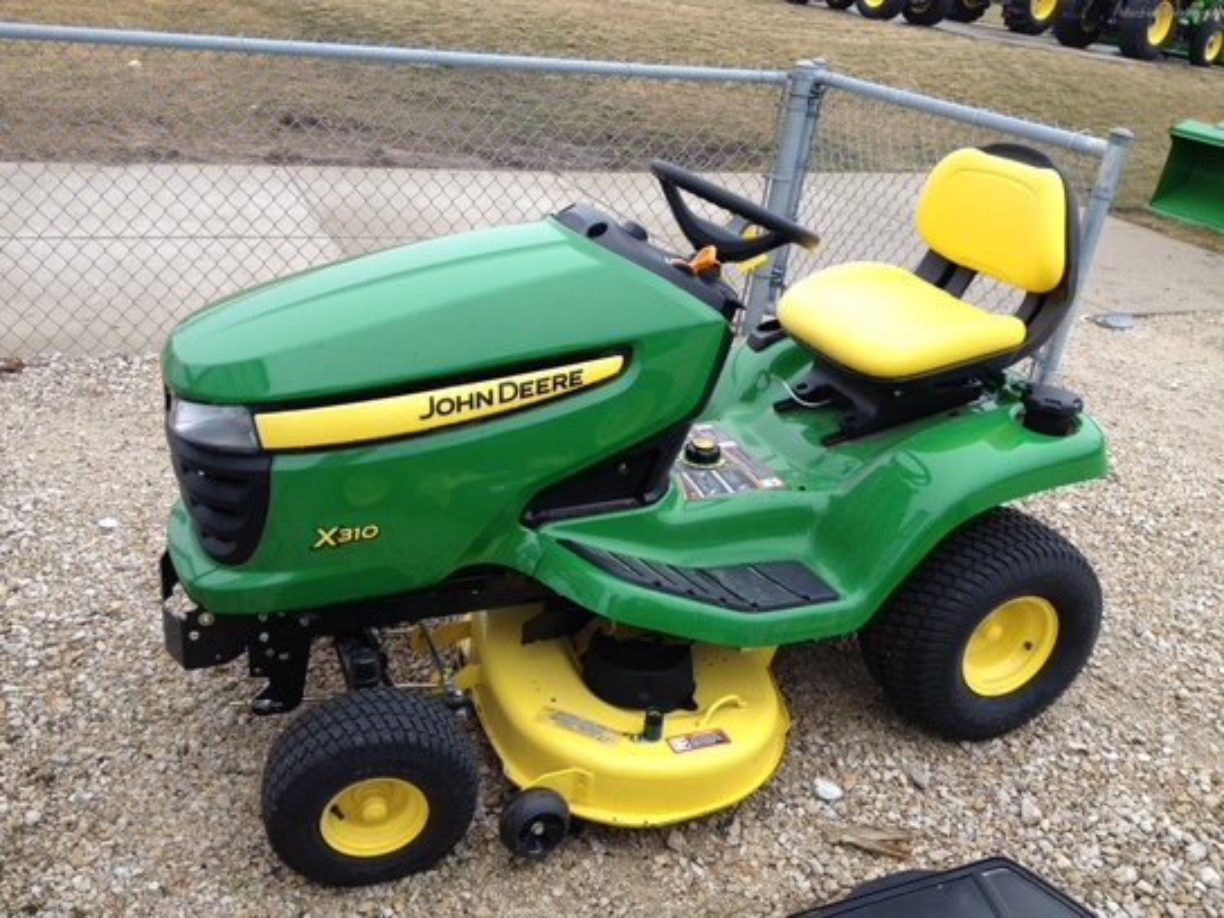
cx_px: 612
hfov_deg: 52.6
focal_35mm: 35
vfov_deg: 40.7
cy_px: 459
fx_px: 1238
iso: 50
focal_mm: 4.28
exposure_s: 1/302
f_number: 2.4
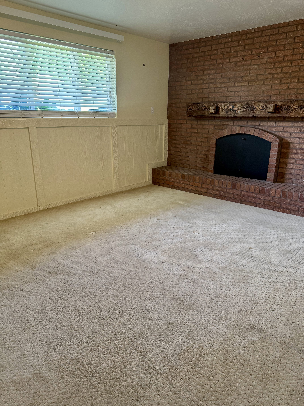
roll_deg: -0.1
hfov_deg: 56.8
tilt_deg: -17.9
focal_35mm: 24
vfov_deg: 71.6
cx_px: 152
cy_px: 203
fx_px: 281
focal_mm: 6.76
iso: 320
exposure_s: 1/60
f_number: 1.78
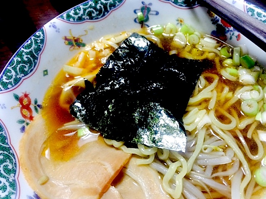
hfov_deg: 60.0
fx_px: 231
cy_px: 100
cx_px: 133
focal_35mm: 30
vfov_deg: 46.8
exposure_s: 1/30
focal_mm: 4.12
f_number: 2.2
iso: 160
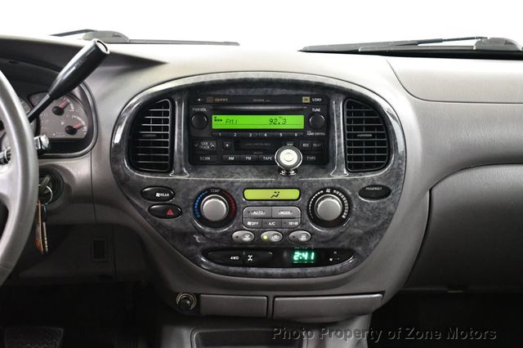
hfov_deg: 38.2
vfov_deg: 26.0
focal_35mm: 52
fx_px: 755
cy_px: 174
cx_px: 262
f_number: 4.5
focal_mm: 35
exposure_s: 1/60
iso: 7200
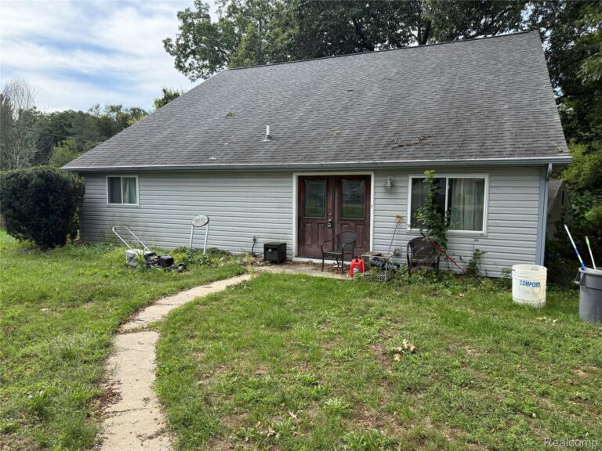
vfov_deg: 56.8
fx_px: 417
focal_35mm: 24
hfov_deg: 71.6
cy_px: 226
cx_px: 301
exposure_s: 1/1727
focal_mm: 6.76
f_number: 1.78
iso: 100
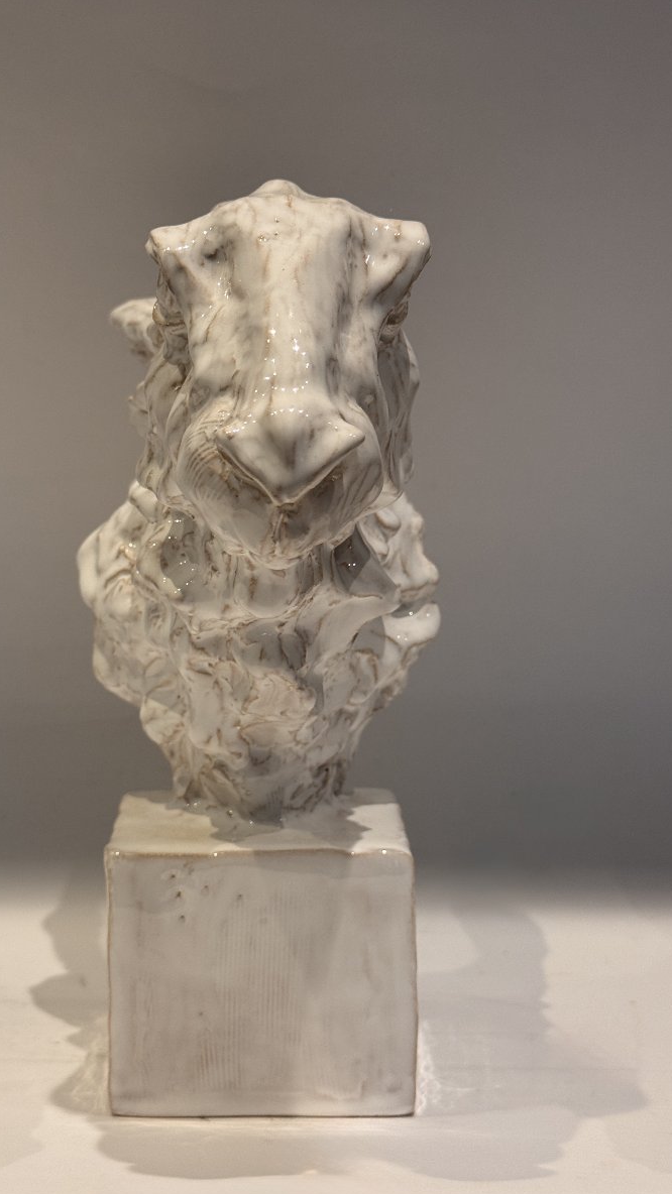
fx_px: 1679
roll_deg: -0.3
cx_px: 235
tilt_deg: -4.7
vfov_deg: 39.2
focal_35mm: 53
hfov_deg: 22.6
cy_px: 602
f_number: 1.78
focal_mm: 6.76
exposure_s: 1/50
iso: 80
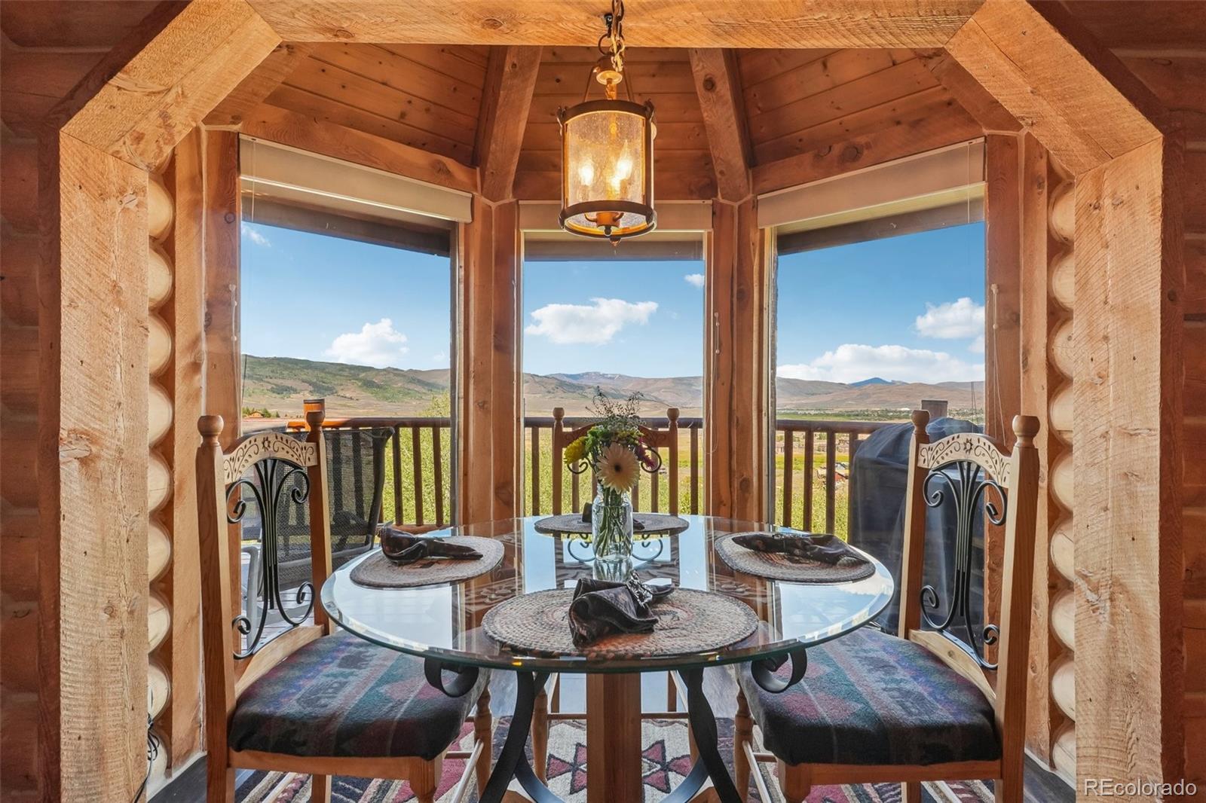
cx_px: 603
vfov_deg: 72.0
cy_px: 402
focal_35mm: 16
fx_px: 553
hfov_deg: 95.0
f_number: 8
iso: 100
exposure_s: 1/90
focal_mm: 11
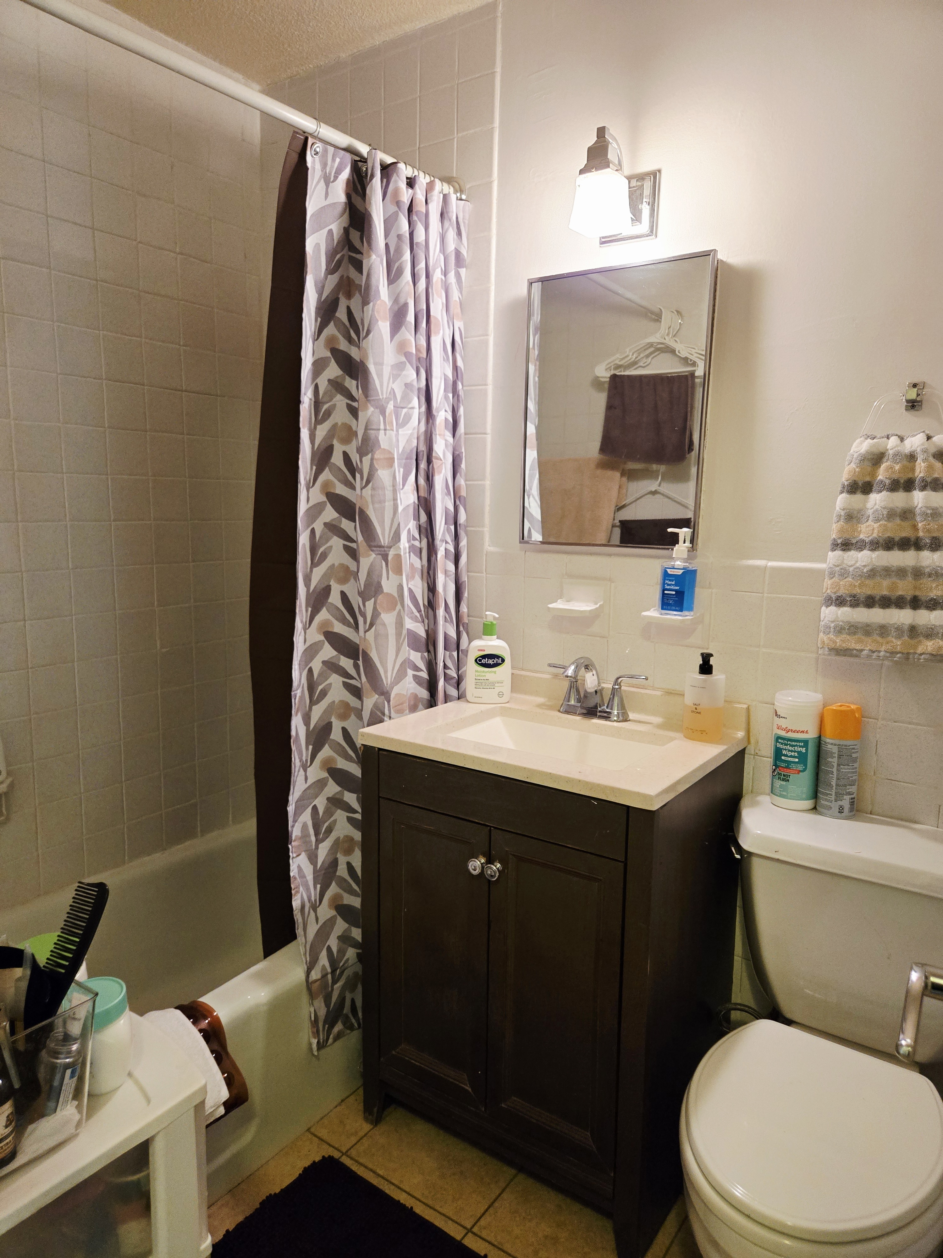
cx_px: 472
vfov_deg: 73.9
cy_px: 629
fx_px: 835
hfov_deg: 58.9
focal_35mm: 23
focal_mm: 5.4
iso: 500
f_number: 1.8
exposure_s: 1/120
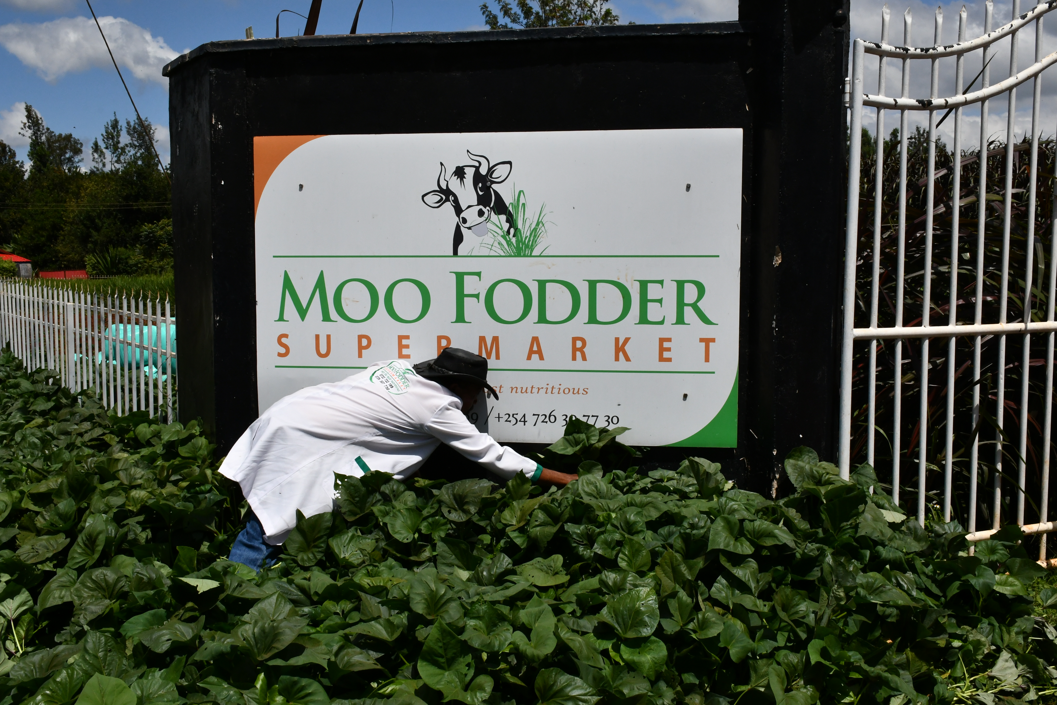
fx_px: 1057
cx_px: 528
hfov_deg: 53.1
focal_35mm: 36
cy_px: 352
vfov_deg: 36.9
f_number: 18
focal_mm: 24
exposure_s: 1/1250
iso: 800
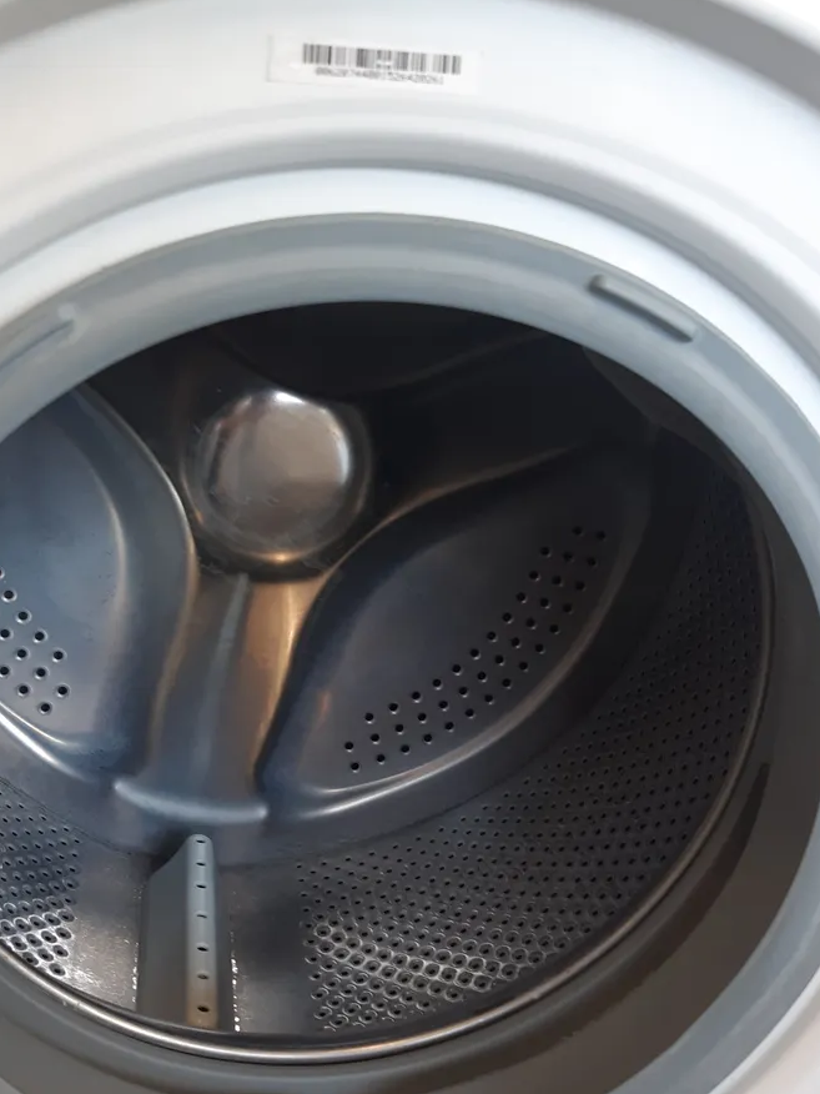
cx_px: 332
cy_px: 526
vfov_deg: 49.0
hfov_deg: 37.6
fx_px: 1200
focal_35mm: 38
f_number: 1.7
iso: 50
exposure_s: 1/50
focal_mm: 3.92
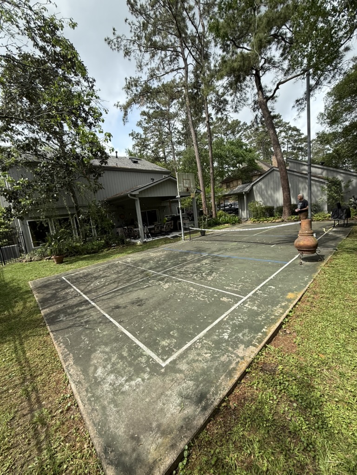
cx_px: 178
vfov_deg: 102.1
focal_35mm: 14
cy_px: 238
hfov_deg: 85.7
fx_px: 193
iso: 50
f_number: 2.2
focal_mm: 2.22
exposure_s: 1/726
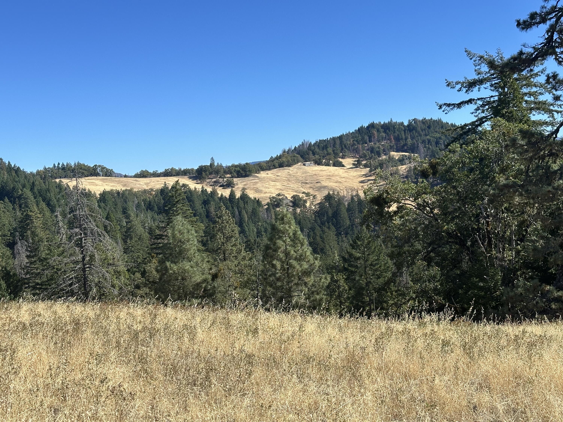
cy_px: 211
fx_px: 781
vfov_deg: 30.3
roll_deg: +4.1
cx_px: 282
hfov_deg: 39.7
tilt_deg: -2.0
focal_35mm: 48
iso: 64
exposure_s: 1/3597
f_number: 1.78
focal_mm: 6.86
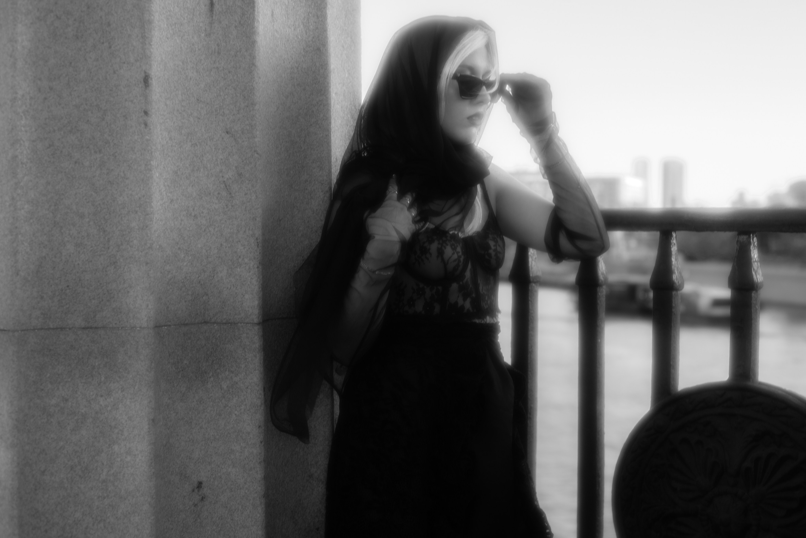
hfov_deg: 39.6
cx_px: 403
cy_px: 269
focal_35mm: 50
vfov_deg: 27.0
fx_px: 1120
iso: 125
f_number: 4
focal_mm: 50
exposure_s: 1/125
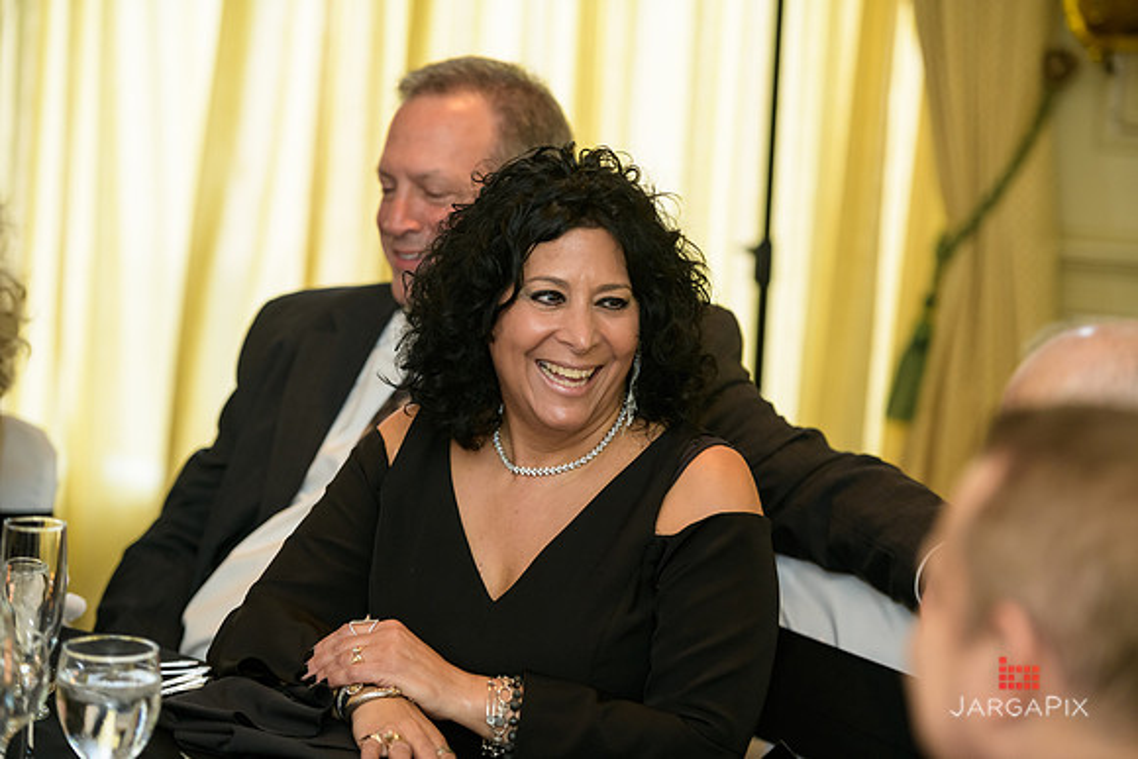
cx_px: 569
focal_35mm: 122
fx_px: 3857
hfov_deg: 16.8
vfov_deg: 11.2
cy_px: 380
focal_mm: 122
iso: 1600
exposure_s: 1/125
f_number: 3.2
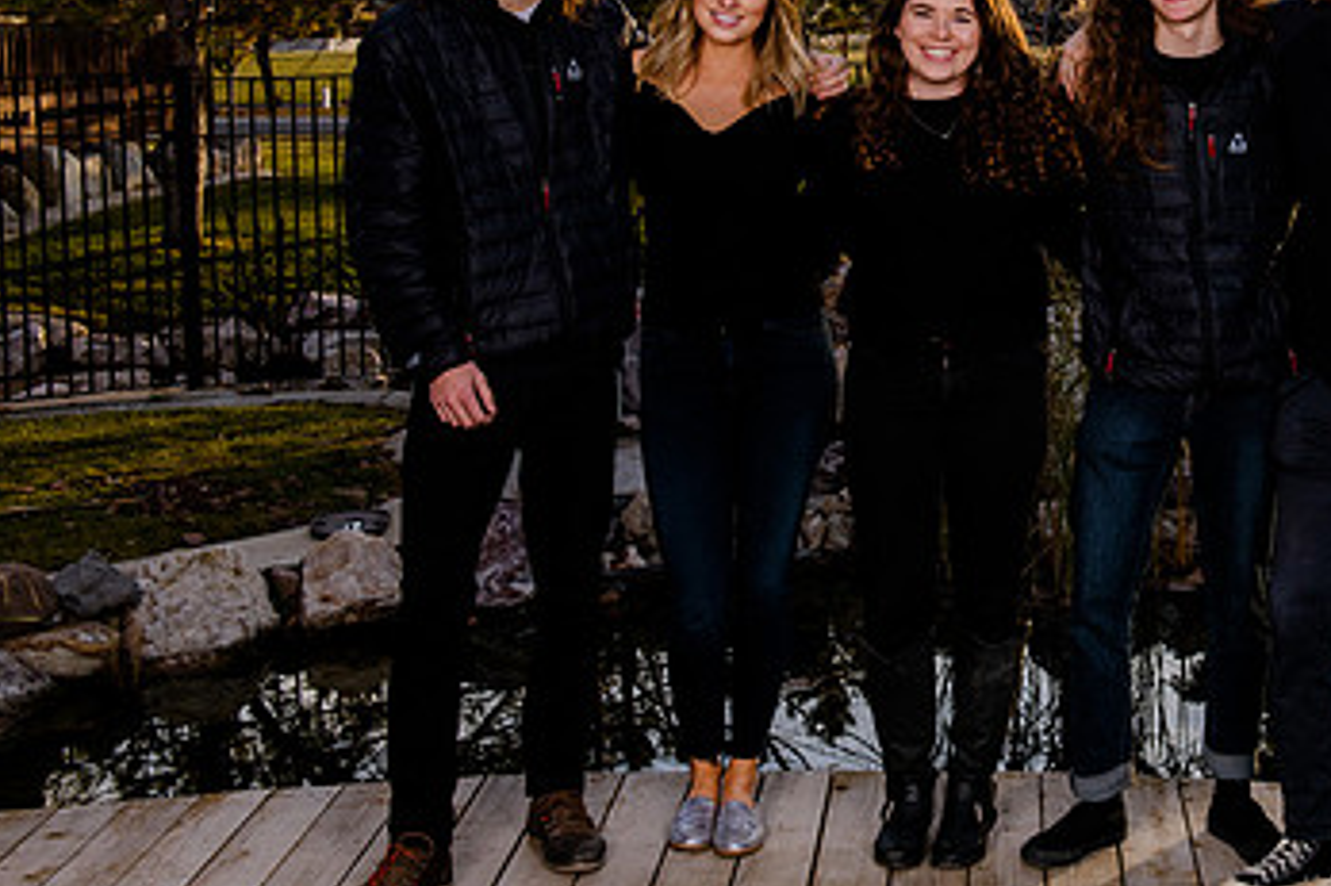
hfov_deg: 27.9
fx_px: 2624
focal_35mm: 71
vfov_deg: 19.1
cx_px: 1057
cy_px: 240
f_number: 8
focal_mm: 38
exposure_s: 1/160
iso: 200
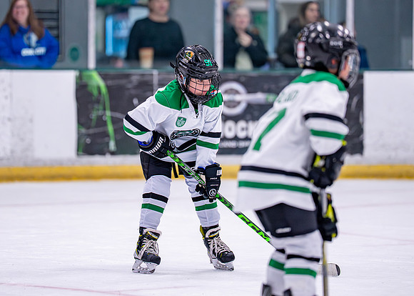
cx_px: 186
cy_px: 103
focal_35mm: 281
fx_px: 3306
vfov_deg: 5.1
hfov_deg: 7.2
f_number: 2.8
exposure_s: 1/1250
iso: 2500
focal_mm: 188
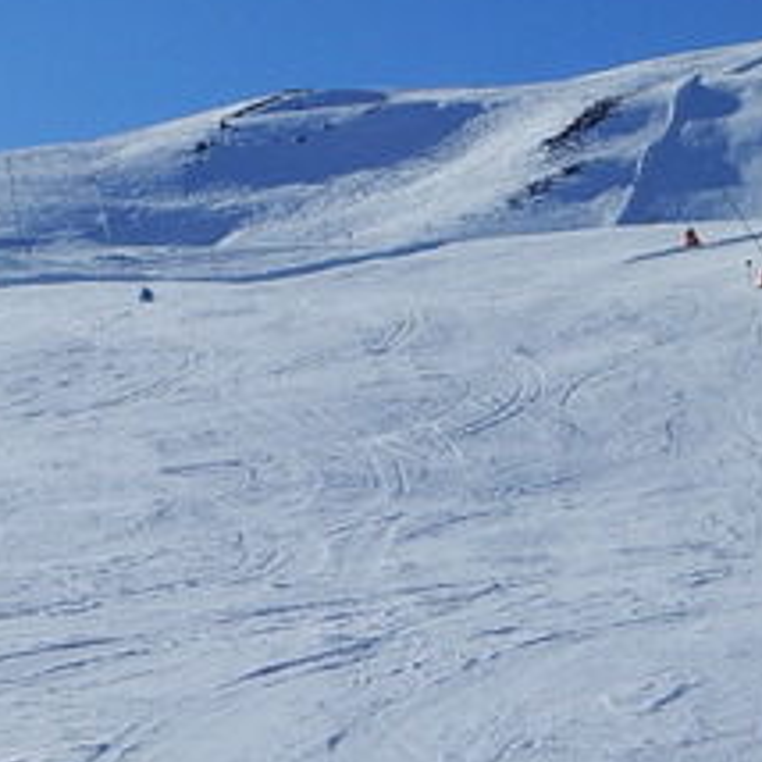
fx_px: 3163
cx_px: 552
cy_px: 118
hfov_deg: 13.7
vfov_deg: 13.6
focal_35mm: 127
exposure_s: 1/2000
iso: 80
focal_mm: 4.3
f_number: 4
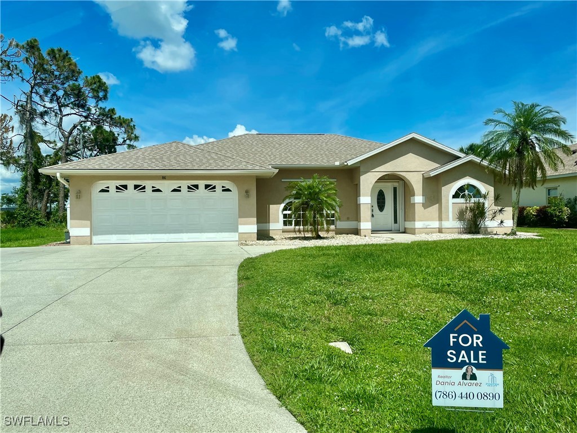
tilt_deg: -0.3
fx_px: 433
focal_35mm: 26
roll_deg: +1.3
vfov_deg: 53.1
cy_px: 216
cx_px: 288
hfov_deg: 67.3
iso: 32
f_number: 1.6
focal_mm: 4.2
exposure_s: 1/5291
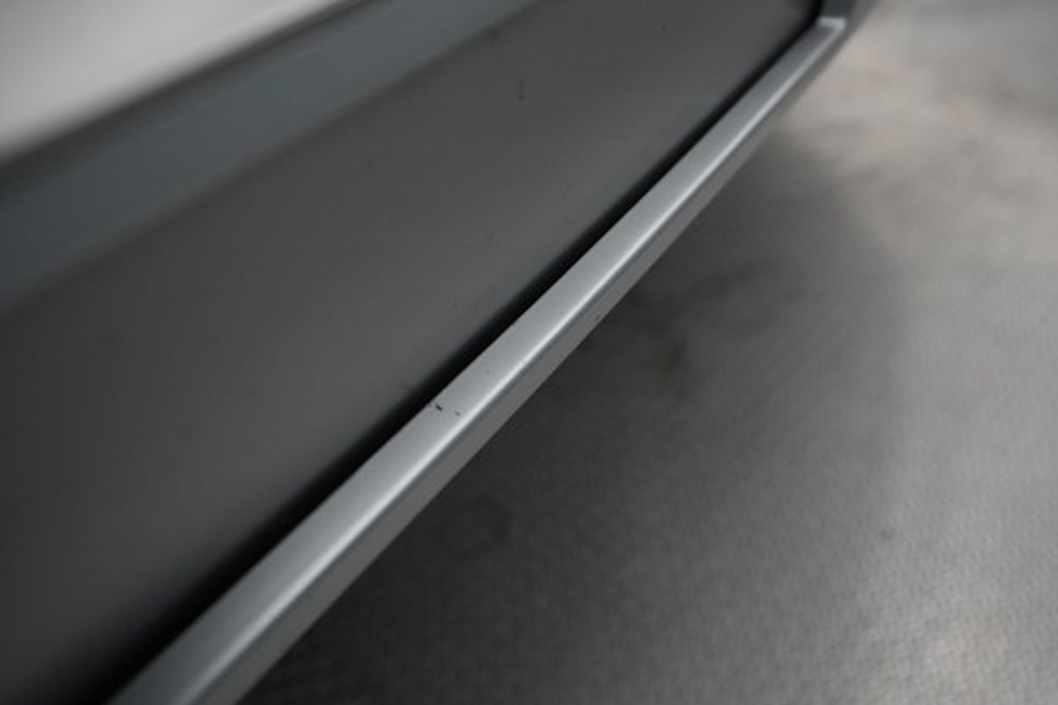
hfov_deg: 63.7
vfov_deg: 45.0
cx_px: 531
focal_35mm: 29
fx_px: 852
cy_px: 359
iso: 5000
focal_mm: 28
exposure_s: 1/200
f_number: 5
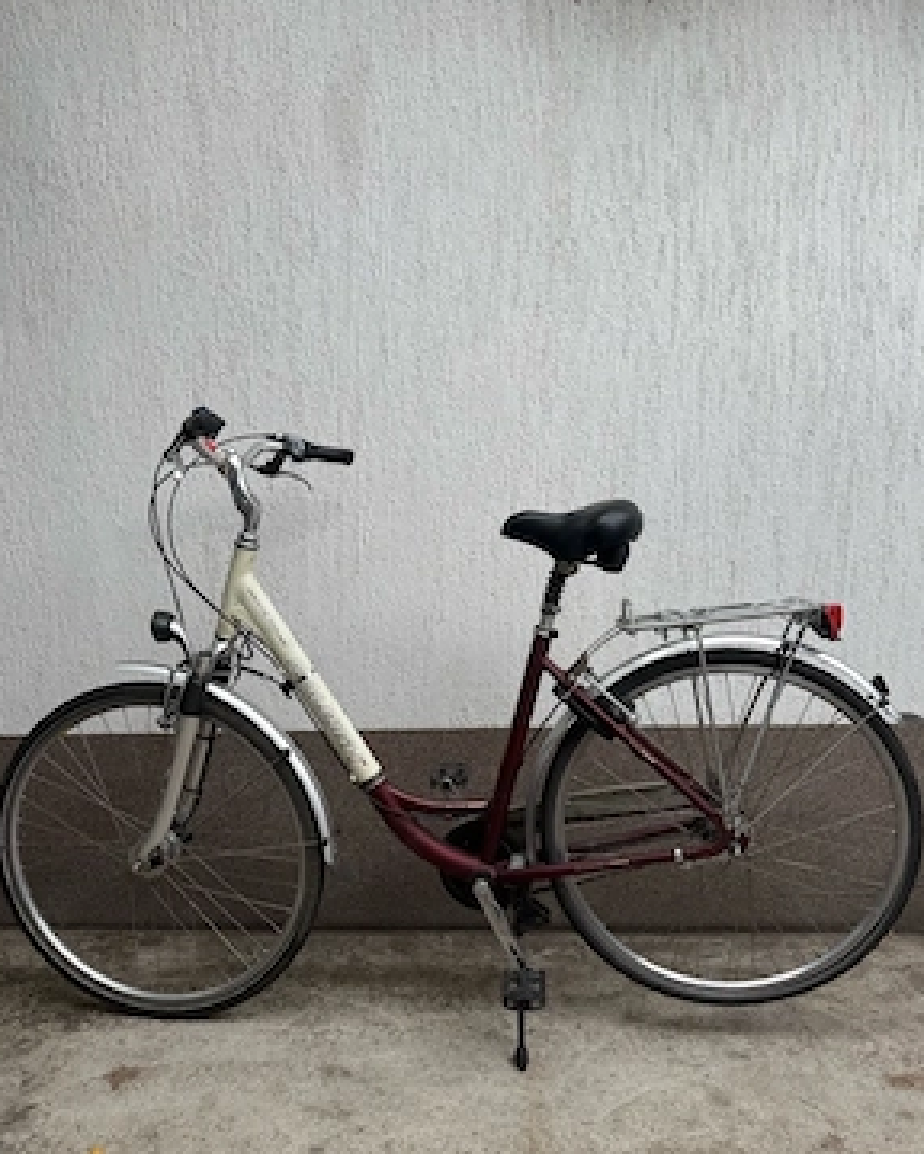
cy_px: 628
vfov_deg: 65.9
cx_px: 459
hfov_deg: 54.9
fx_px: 889
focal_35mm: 26
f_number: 1.78
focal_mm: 6.76
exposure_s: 1/909
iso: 80
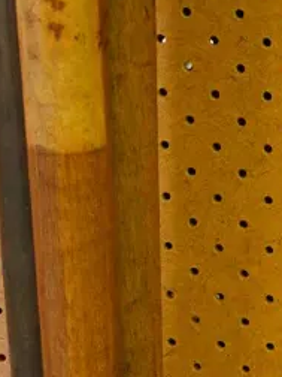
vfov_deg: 15.9
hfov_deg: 11.5
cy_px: 347
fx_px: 1325
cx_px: 447
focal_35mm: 122
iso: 3200
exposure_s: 1/40
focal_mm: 15
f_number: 3.8
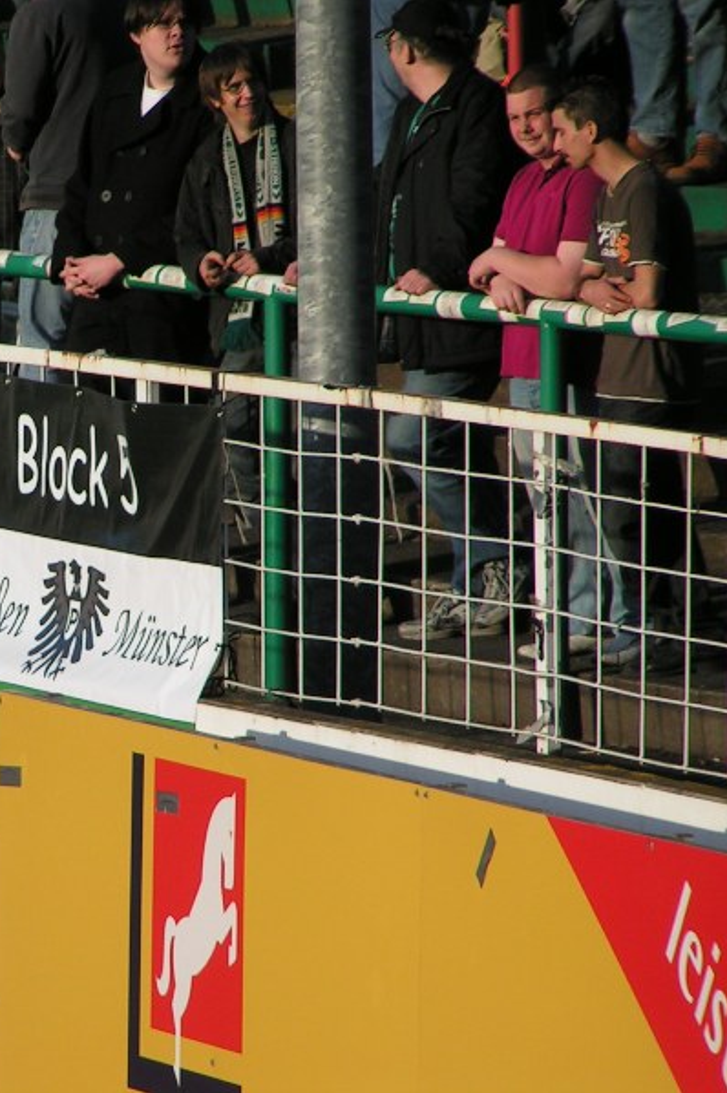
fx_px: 16042
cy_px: 546
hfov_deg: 2.6
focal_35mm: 529
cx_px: 29
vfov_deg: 3.9
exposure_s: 1/1000
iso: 50
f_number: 3.5
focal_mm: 58
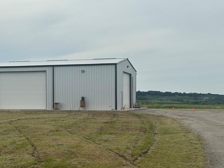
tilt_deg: -0.4
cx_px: 64
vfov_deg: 21.3
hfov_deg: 27.9
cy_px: 99
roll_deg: +0.3
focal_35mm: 69
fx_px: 446
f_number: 1.78
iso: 64
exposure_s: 1/7634
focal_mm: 6.86
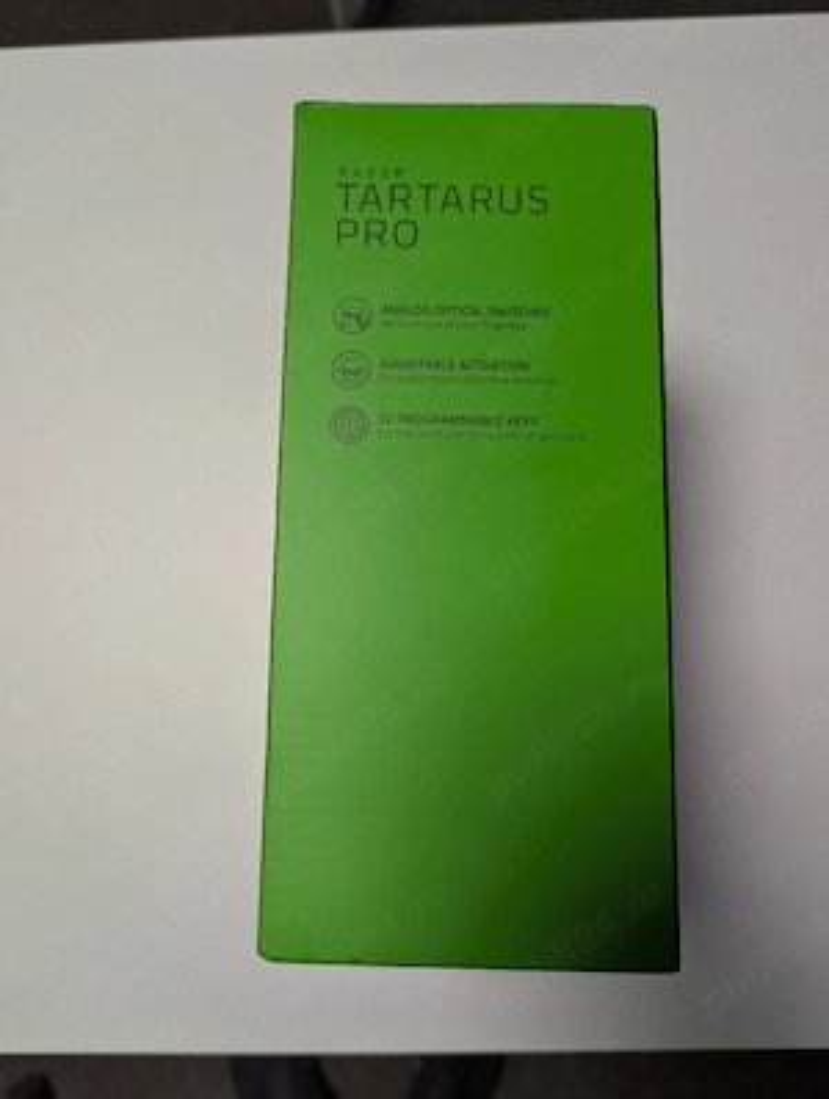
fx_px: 764
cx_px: 414
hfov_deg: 57.0
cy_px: 550
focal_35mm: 24
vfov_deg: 71.5
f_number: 1.85
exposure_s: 1/208
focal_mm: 6.81
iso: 348
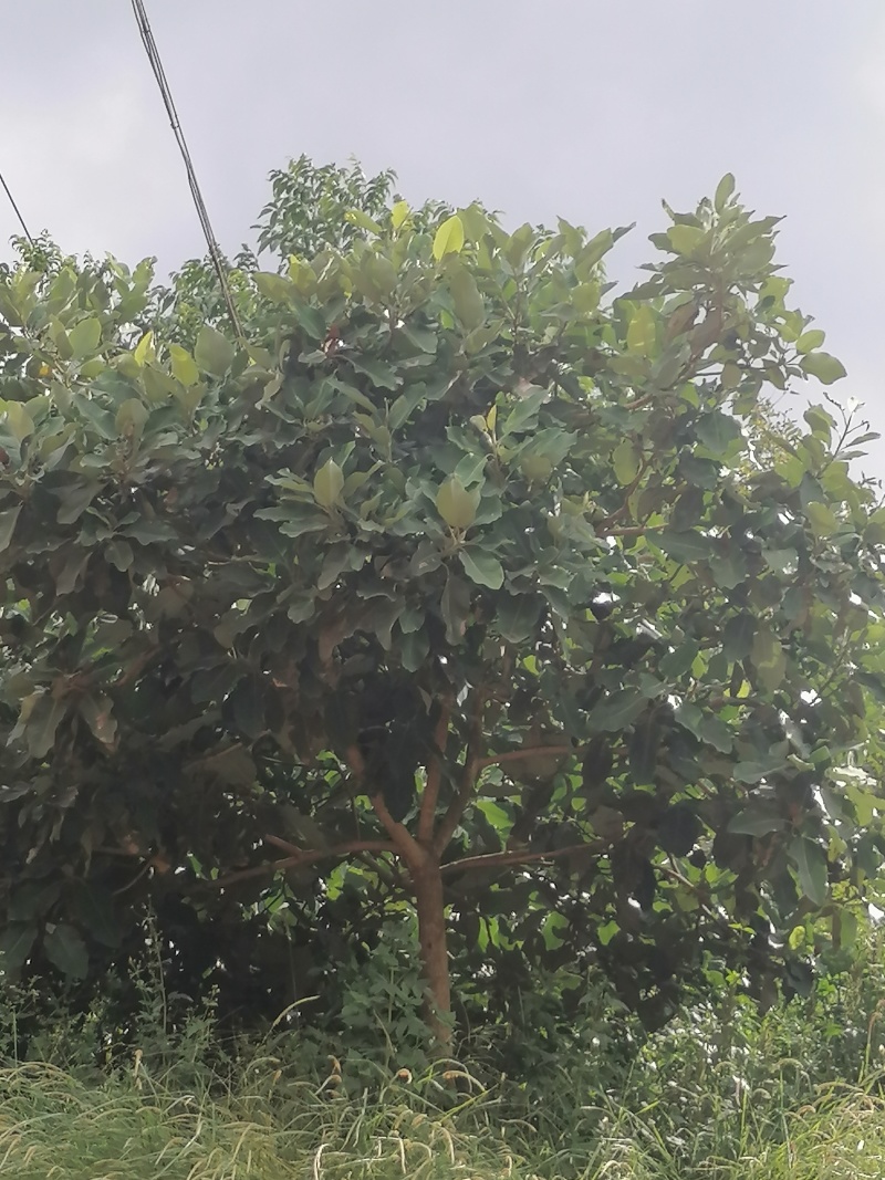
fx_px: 2728
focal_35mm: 80
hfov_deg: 18.4
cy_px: 590
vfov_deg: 24.4
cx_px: 442
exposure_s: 1/301
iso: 50
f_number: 1.8
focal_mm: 5.3
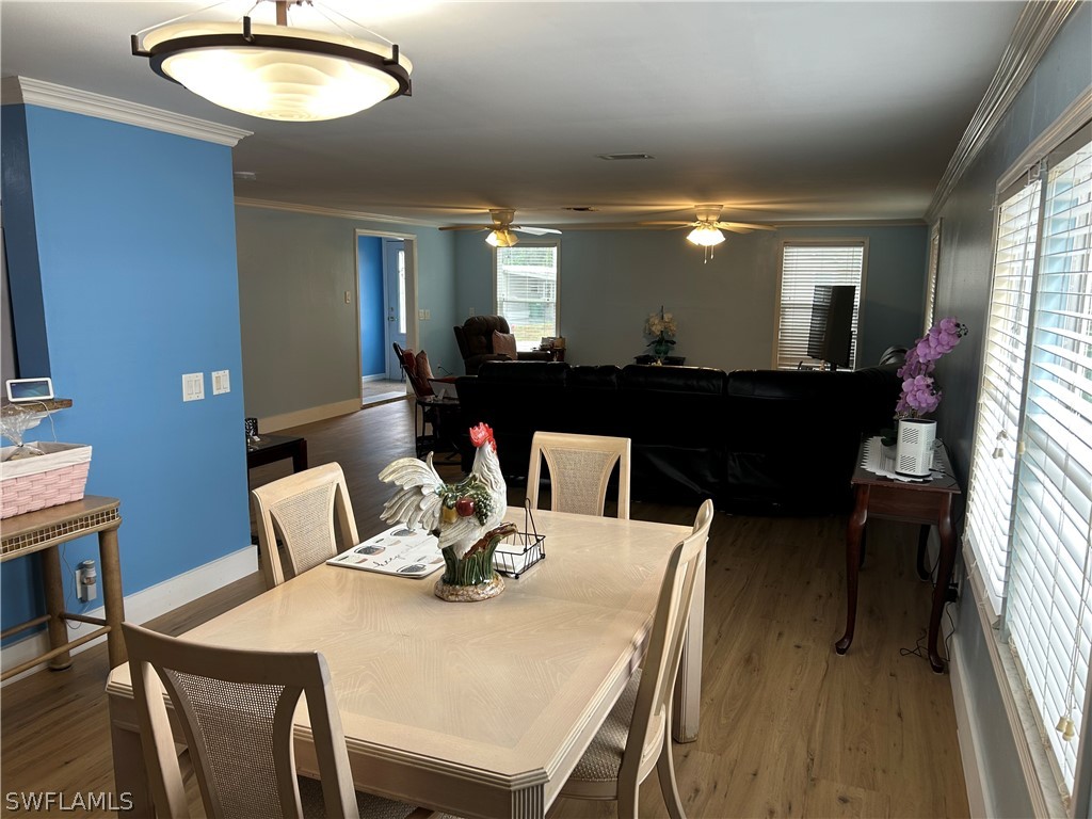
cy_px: 410
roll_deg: +0.0
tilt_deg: -7.9
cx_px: 546
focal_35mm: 26
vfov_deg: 53.1
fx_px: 820
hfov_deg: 67.3
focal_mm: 5.7
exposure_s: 1/60
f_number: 1.5
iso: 80
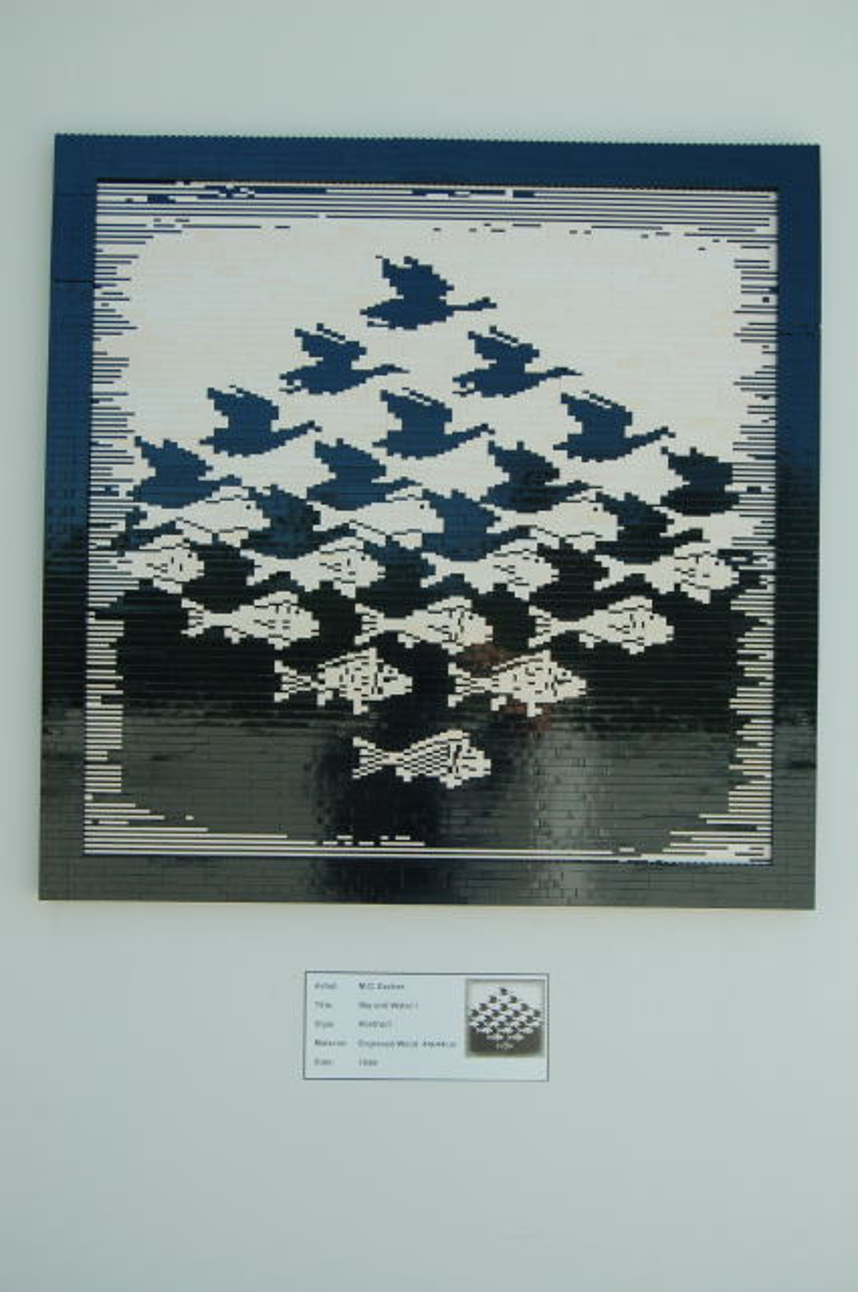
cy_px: 646
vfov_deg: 43.7
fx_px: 1613
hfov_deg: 29.8
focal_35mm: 45
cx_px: 429
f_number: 5.6
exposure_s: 1/125
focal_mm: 30
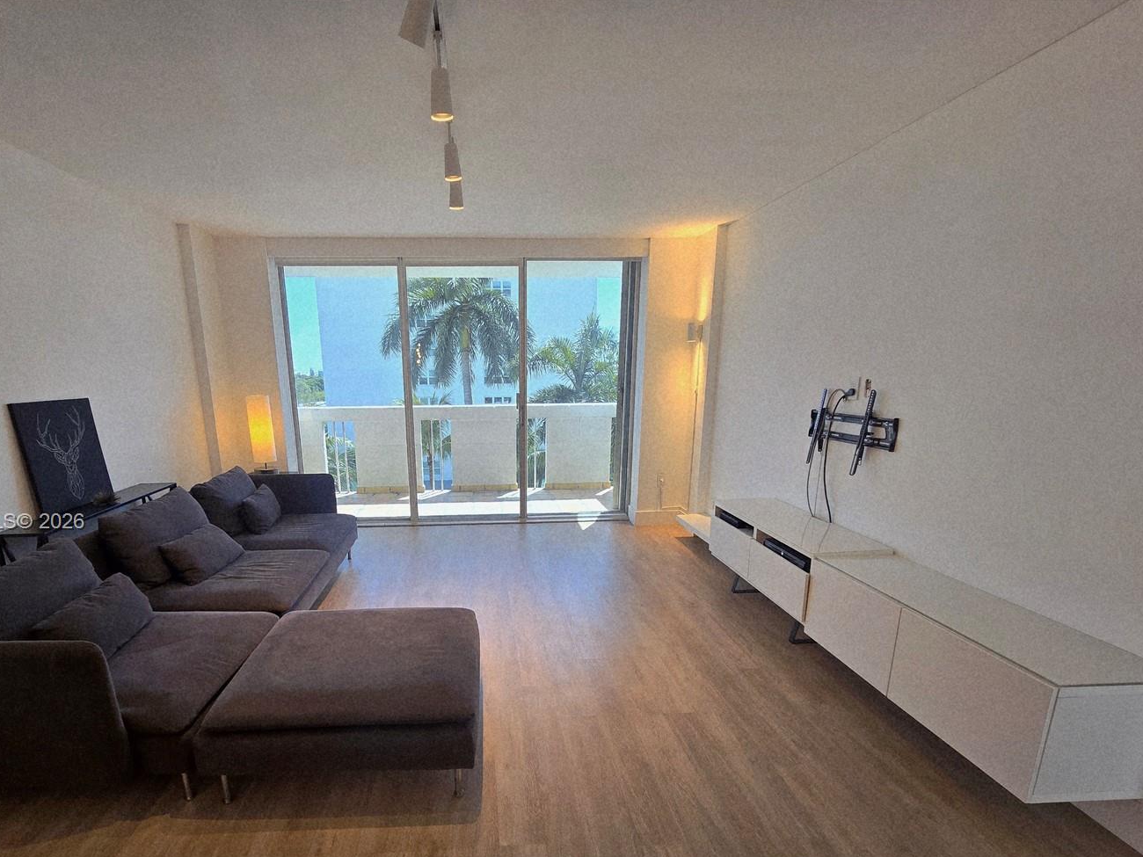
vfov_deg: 77.0
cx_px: 514
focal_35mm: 16
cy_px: 523
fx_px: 528
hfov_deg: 94.2
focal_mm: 2.2
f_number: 2.2
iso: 80
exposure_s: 1/60.2
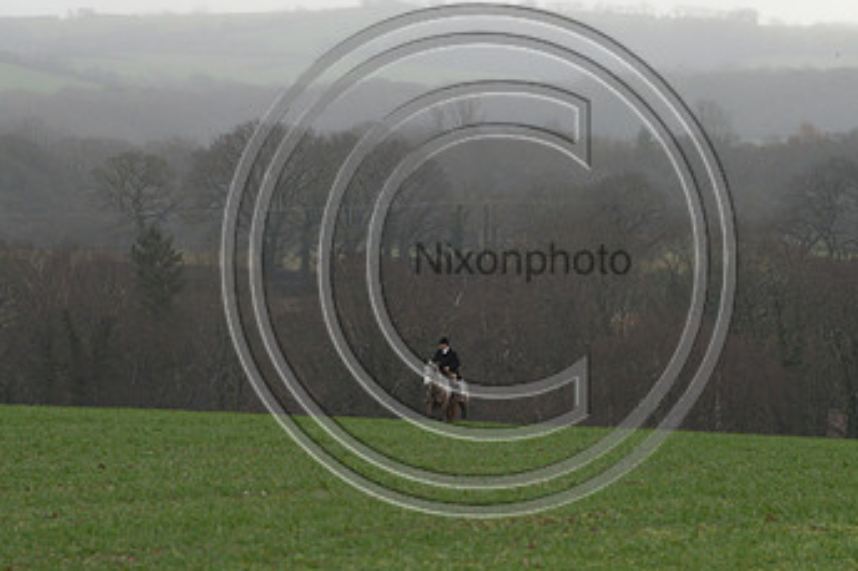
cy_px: 227
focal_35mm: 295
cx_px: 451
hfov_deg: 7.0
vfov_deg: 4.7
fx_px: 7027
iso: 1600
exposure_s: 1/800
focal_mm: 175
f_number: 5.6
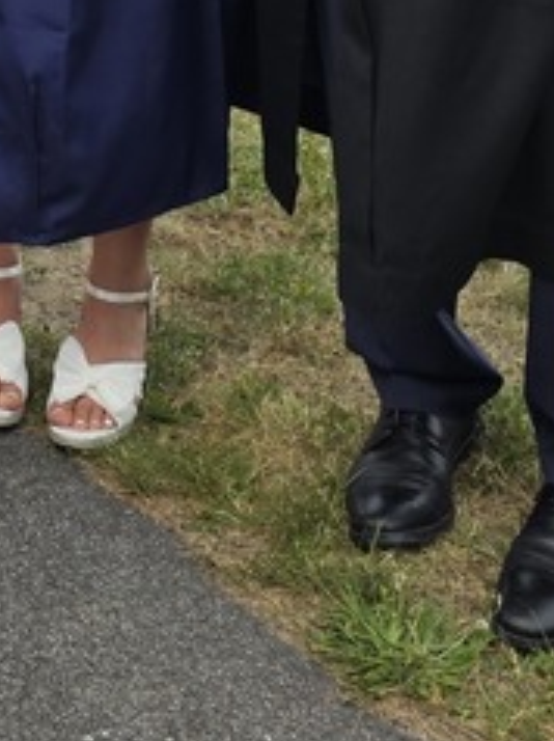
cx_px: -78
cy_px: -514
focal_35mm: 99
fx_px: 2116
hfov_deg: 14.5
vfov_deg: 17.0
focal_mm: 6.3
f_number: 1.7
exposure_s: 1/3075
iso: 80
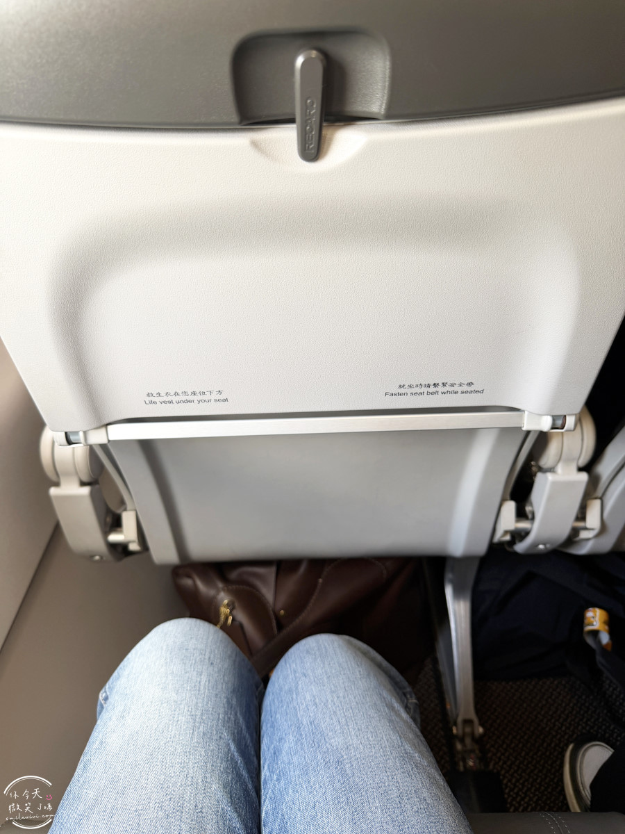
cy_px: 417
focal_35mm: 24
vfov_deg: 71.6
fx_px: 578
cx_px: 312
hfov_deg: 56.8
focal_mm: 6.76
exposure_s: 1/61
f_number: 1.78
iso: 125
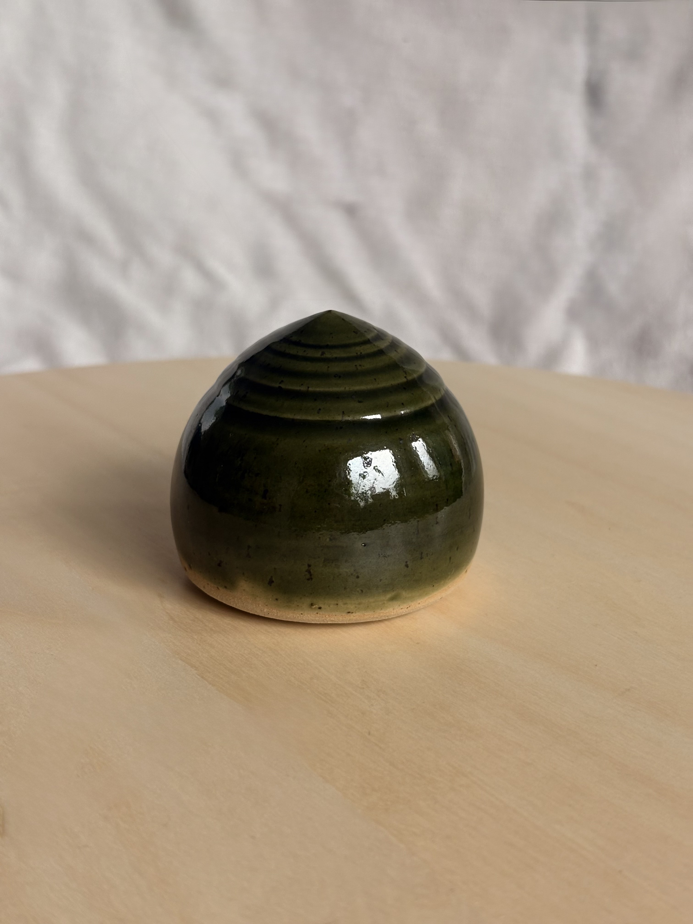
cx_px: 346
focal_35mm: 52
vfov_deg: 36.8
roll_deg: -1.3
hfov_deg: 28.0
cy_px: 462
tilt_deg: -18.8
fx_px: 1388
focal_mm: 5.96
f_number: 1.6
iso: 40
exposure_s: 1/121
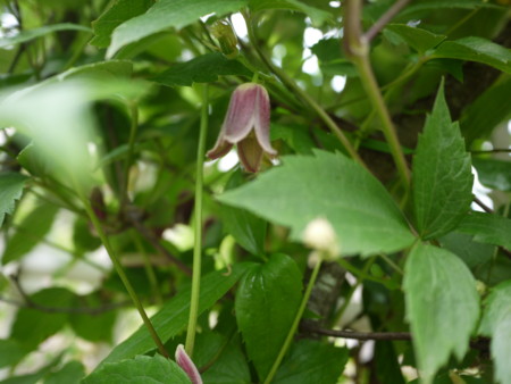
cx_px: 256
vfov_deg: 49.8
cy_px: 192
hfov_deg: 63.4
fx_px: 414
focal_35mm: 28
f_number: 2.5
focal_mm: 14
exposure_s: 1/200
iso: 100
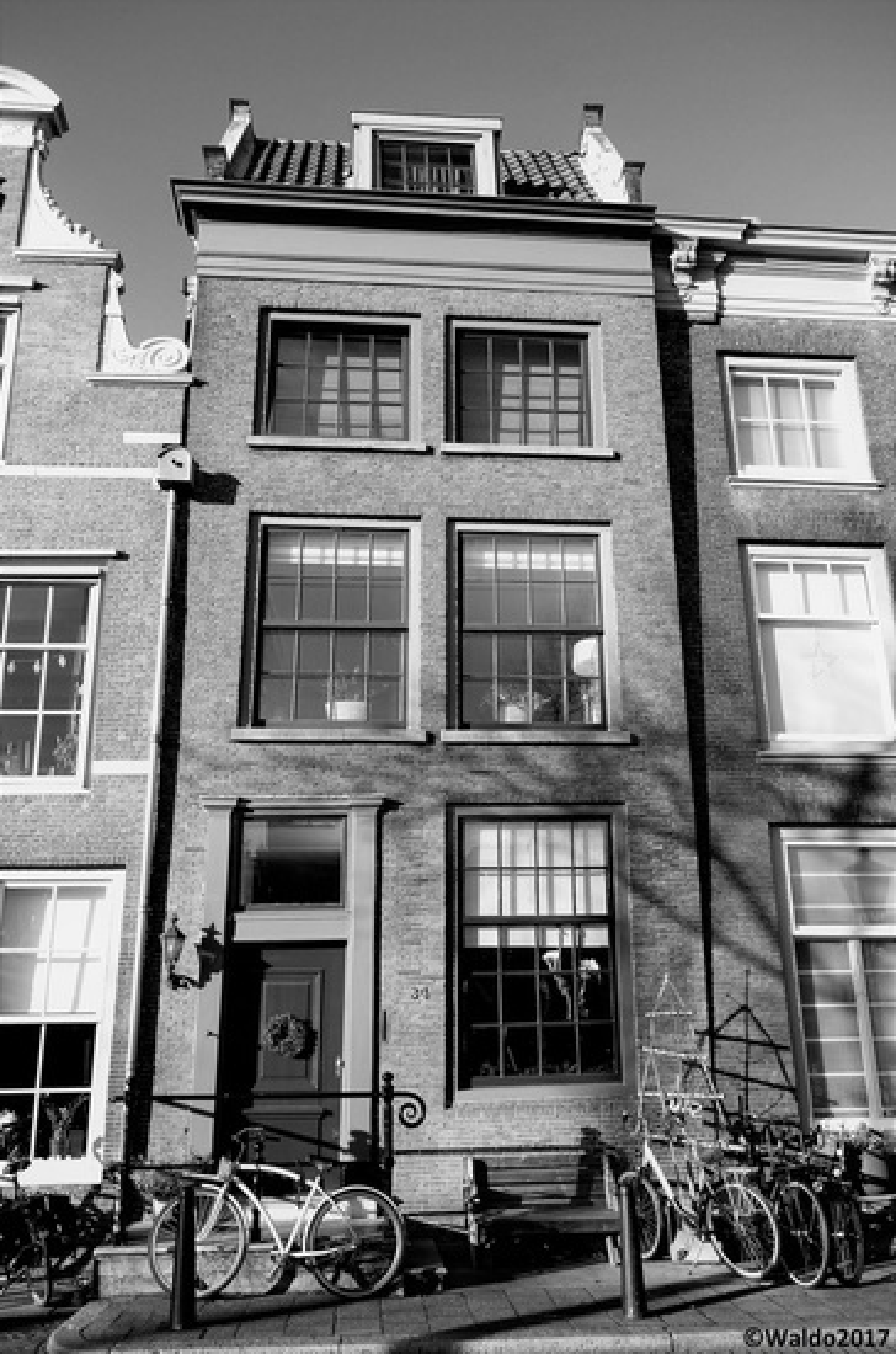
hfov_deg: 47.7
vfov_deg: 67.5
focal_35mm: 27
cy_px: 677
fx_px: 1013
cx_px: 448
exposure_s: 1/2000
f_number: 5.6
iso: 2000
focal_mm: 18
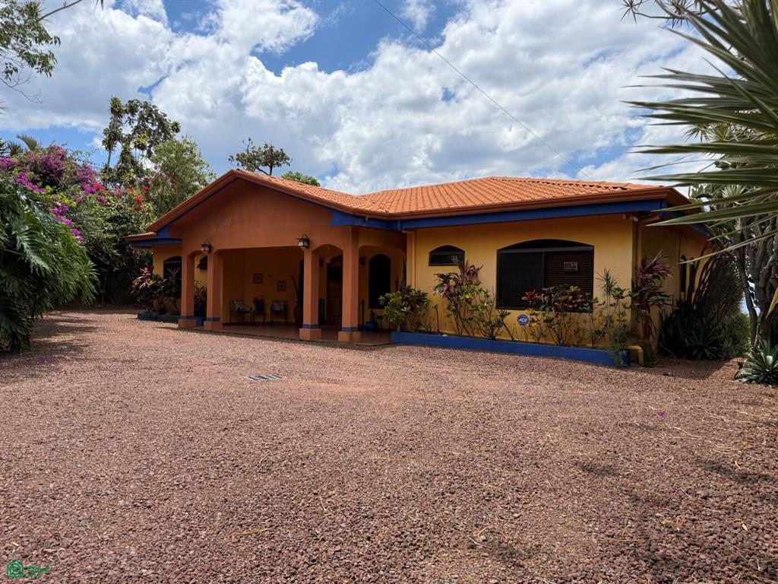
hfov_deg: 71.6
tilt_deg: +0.5
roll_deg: -0.8
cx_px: 389
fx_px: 539
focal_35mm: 24
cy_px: 292
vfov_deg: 56.8
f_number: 1.78
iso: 80
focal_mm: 6.76
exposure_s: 1/5319
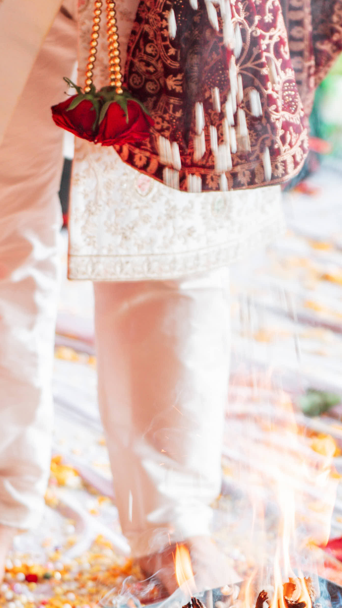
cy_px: 247
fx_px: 2966
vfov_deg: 11.7
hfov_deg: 6.6
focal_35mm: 184
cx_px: 248
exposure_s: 1/100
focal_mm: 70
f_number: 2.8
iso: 125
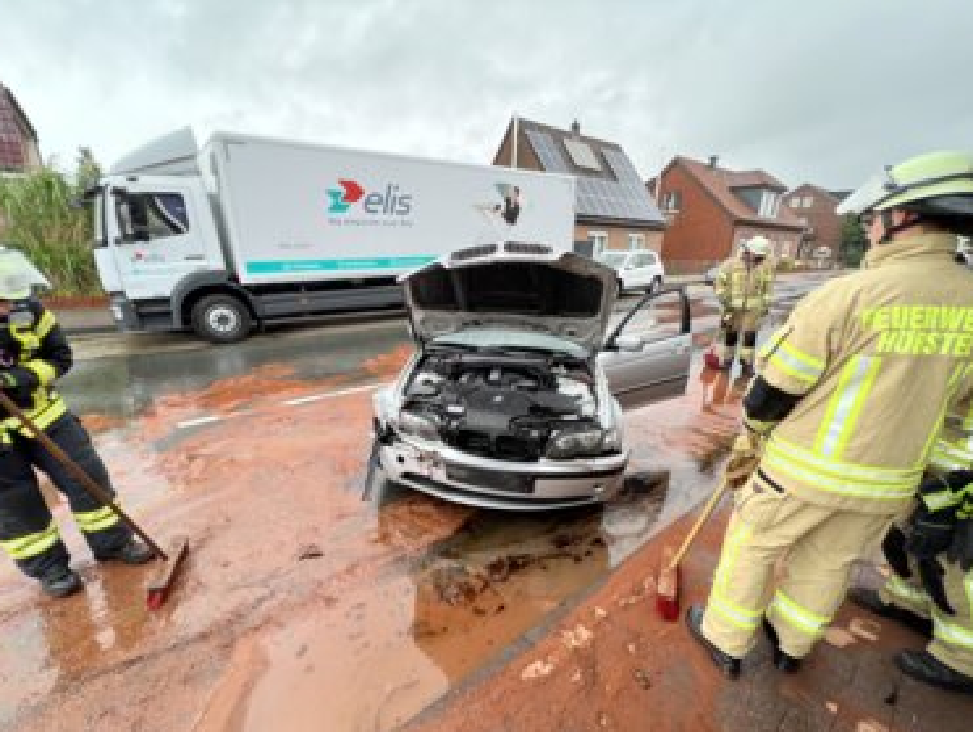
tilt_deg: -18.6
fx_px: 394
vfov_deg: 85.6
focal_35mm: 14
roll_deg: -0.7
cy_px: 391
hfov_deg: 102.0
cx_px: 483
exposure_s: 1/99
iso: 50
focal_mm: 1.57
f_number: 1.8
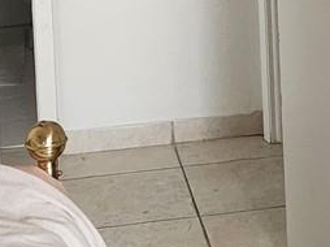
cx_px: 292
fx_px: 1381
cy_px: -247
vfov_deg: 9.5
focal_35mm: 145
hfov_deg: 13.5
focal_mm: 5.4
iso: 1000
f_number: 1.8
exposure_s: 1/120
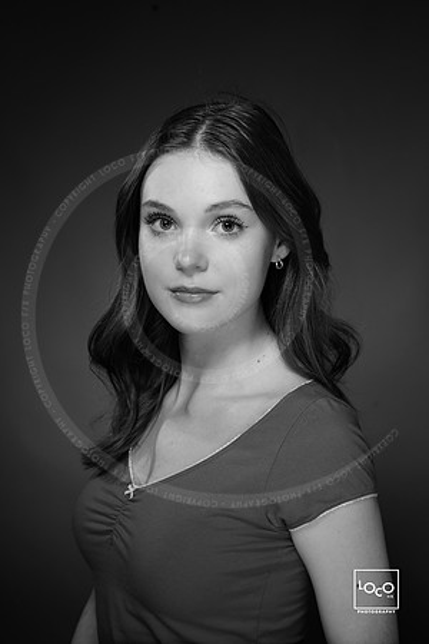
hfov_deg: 16.1
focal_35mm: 85
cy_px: 322
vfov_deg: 23.9
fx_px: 1519
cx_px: 214
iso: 80
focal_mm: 85
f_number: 8
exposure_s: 1/200
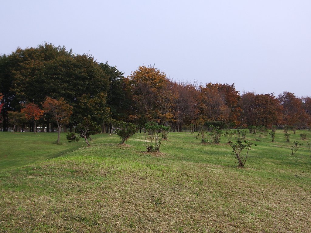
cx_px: 156
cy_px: 116
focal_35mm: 50
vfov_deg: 29.1
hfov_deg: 38.2
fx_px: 449
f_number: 5
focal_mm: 8.2
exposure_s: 1/200
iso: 50
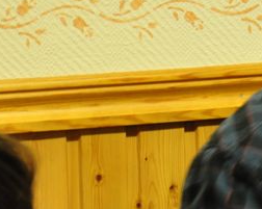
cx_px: 436
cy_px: 199
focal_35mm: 601
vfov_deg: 2.6
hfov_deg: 3.2
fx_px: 4654
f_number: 6.3
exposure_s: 1/13
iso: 800
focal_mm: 105
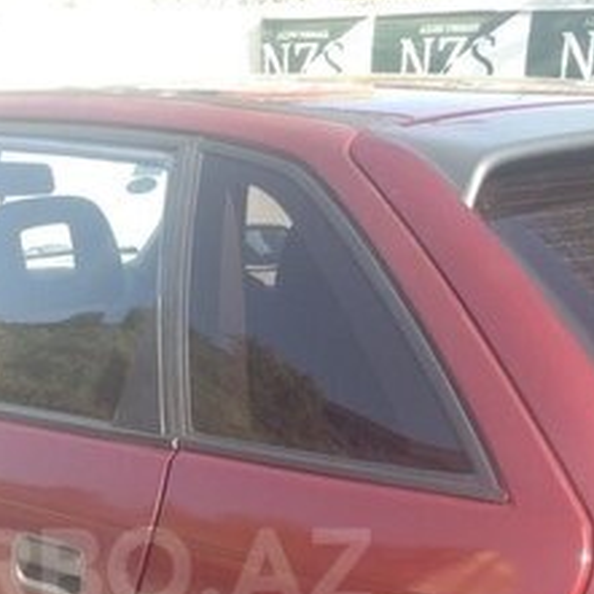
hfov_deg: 19.7
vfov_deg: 19.5
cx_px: 97
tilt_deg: -17.7
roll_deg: -0.2
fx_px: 1689
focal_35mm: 87
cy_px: 568
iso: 50
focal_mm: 4.12
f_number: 2.4
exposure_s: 1/271
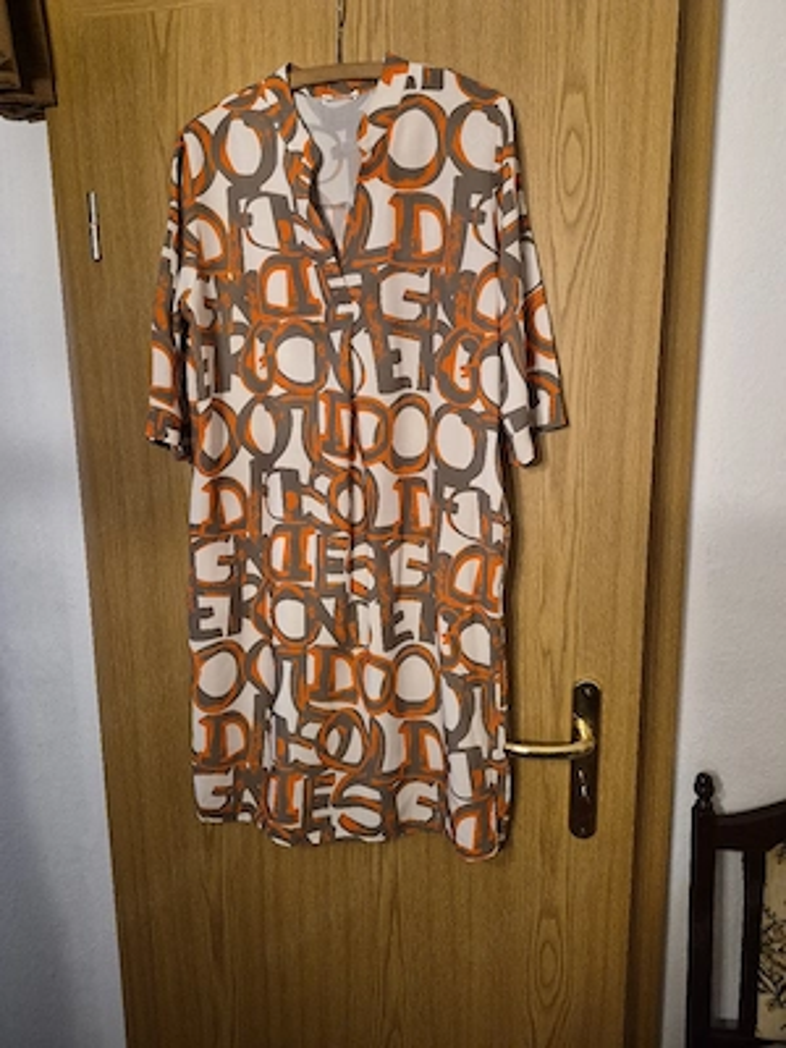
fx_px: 696
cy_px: 524
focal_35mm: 23
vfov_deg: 73.9
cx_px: 393
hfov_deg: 58.9
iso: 800
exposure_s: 1/100
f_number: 1.8
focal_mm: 5.4
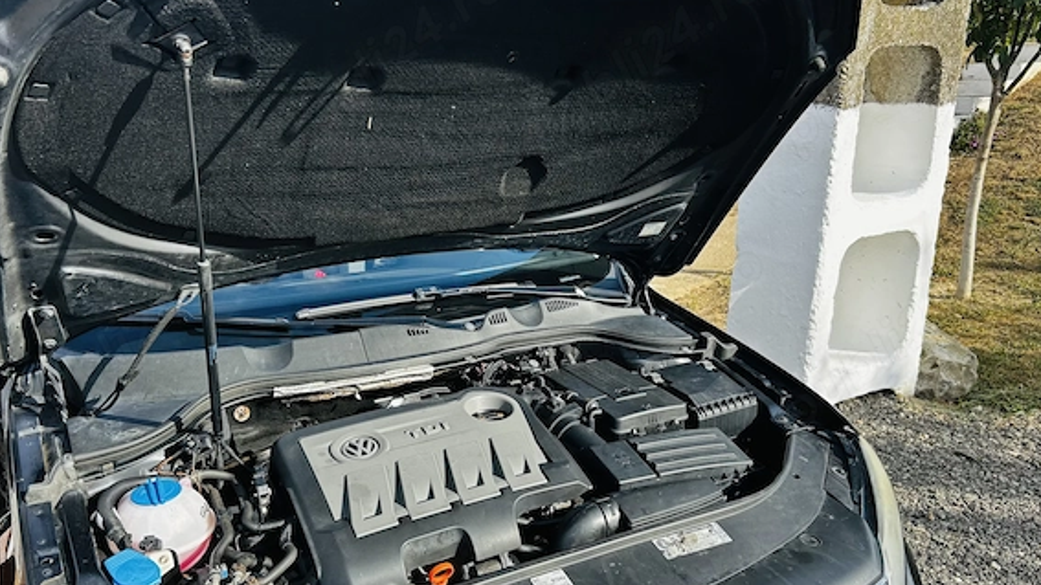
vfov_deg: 38.7
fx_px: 828
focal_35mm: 30
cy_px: 359
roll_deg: +1.0
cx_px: 514
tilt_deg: -20.2
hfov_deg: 64.3
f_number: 1.5
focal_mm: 5.7
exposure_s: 1/1038
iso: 50
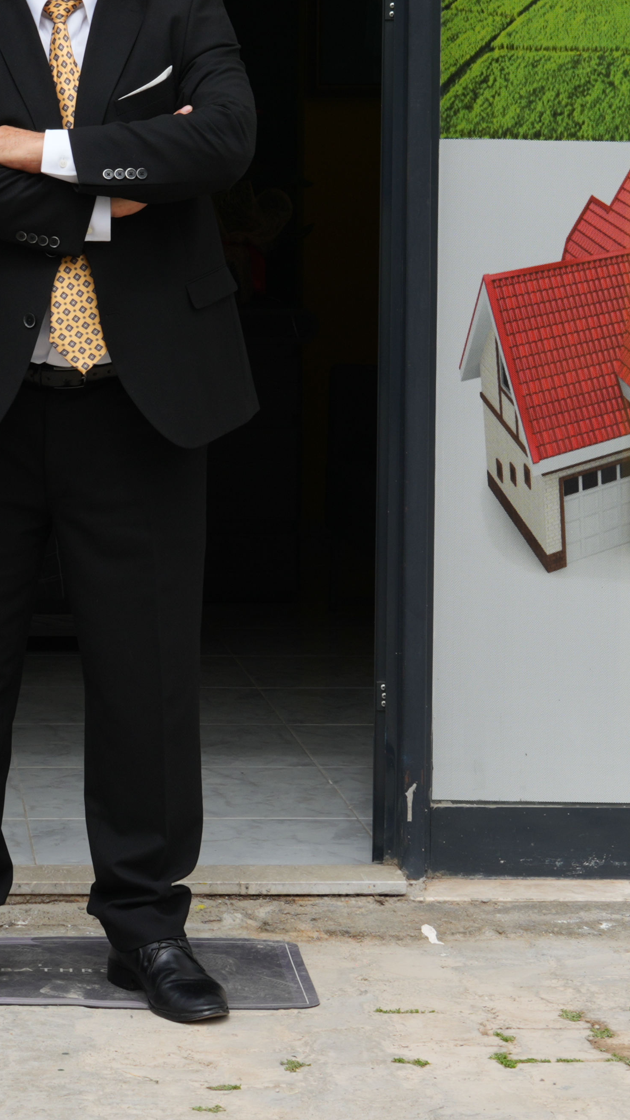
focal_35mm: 111
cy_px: 250
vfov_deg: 19.1
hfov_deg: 10.8
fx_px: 3297
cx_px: 11
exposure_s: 1/160
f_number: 8
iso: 100
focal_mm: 30
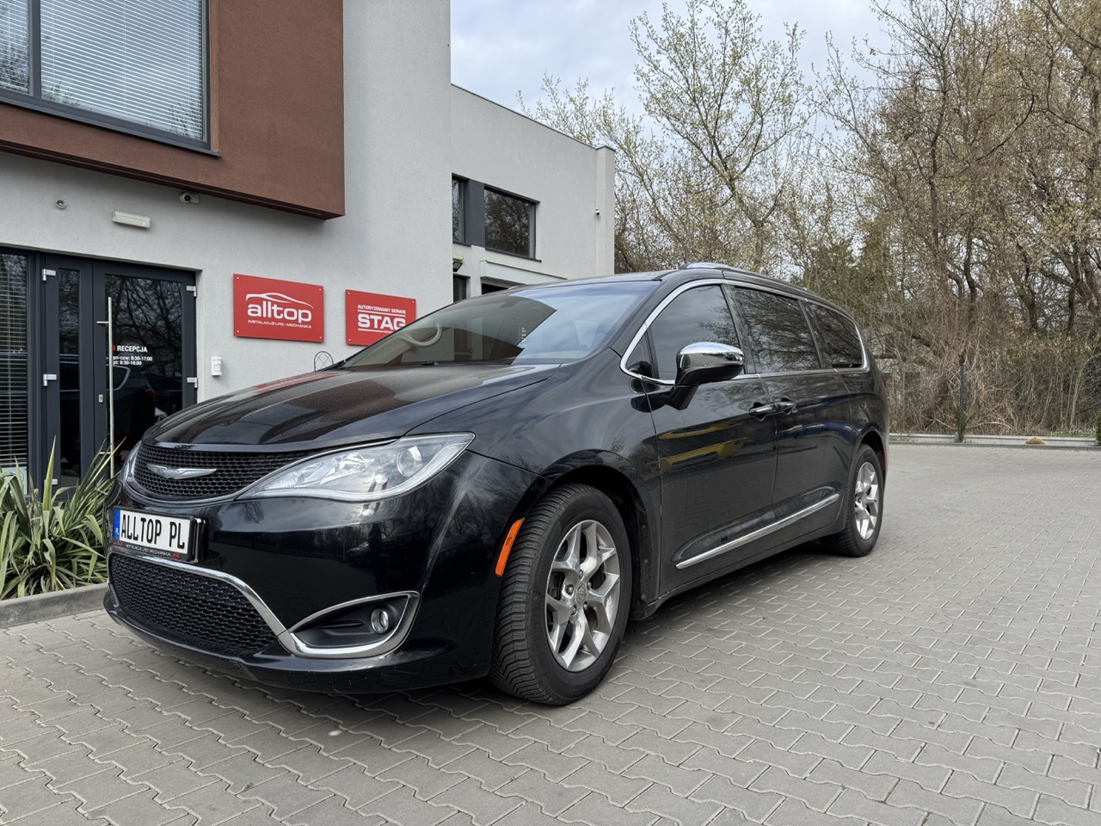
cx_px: 550
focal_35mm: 24
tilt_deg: -0.8
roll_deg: -1.2
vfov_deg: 56.8
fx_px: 763
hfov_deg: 71.6
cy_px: 413
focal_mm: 6.76
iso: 80
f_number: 1.78
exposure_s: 1/1678
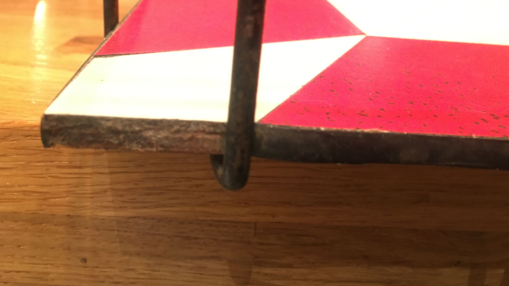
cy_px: 123
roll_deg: -3.5
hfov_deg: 56.6
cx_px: 260
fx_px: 472
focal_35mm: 35
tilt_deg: -19.3
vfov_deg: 33.7
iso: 100
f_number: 2.2
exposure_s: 1/4
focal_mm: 4.15
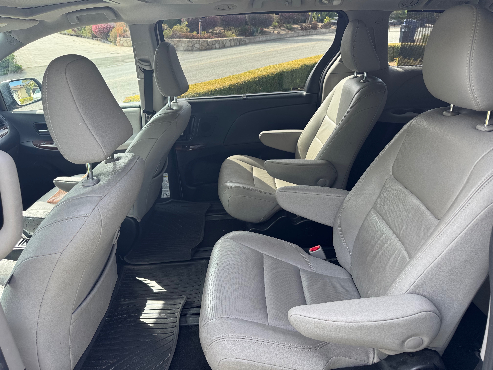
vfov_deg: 56.8
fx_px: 342
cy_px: 185
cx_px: 246
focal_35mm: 24
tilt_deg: -23.1
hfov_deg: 71.6
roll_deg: -3.5
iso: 80
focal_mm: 6.76
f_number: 1.78
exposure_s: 1/345
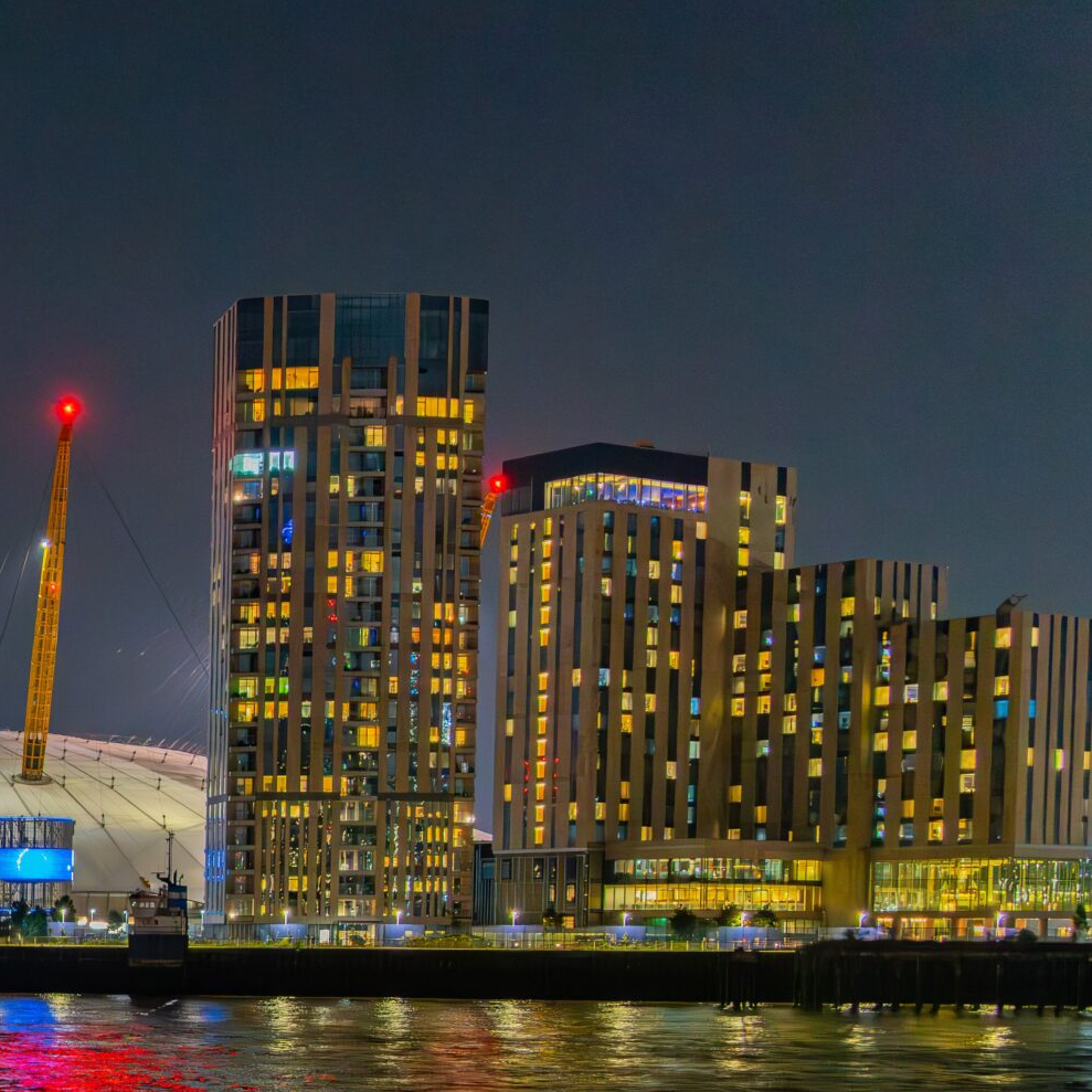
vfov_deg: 23.4
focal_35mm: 71
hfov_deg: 21.6
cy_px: 1078
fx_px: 2534
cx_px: -386
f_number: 2.8
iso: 6400
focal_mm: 28
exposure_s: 1/15
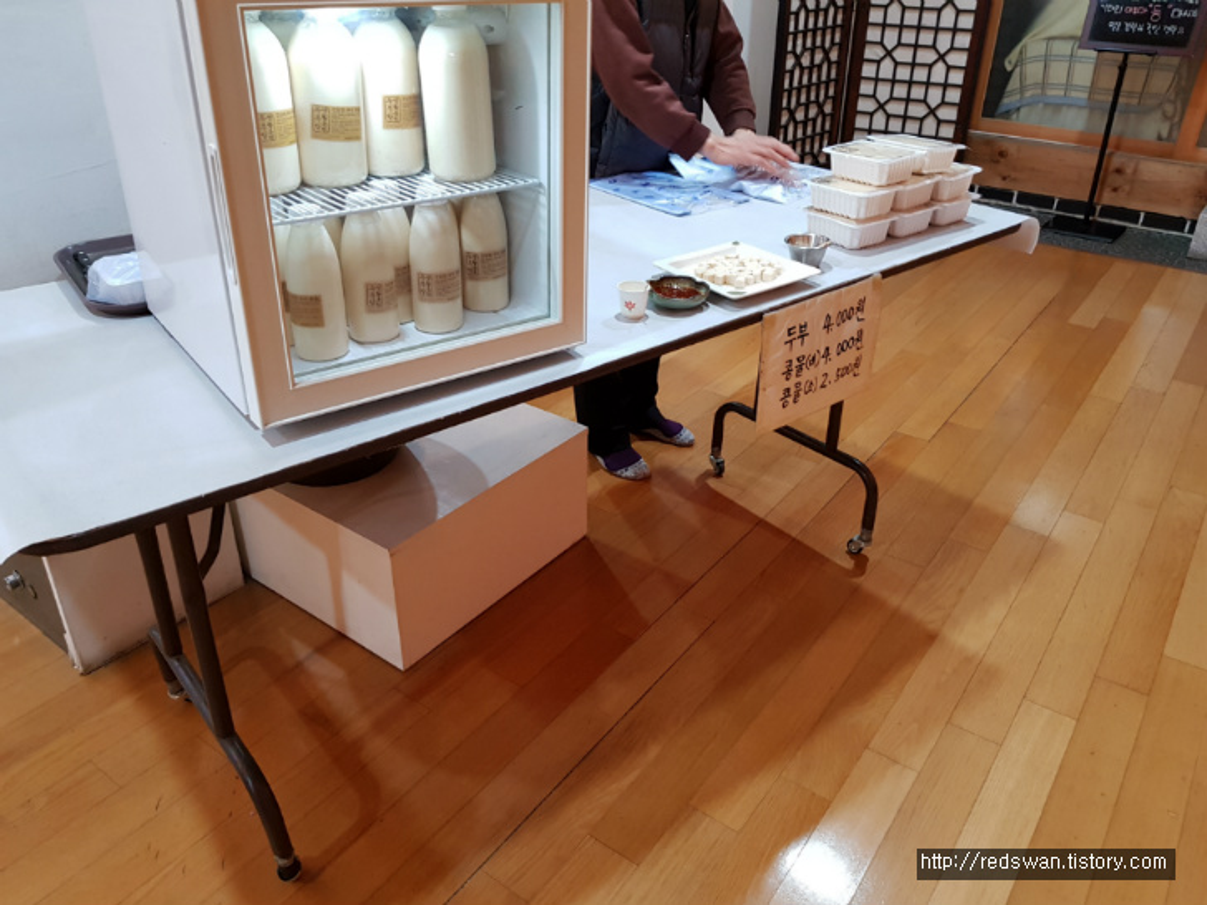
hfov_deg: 67.3
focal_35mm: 26
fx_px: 907
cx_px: 604
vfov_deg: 53.1
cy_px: 452
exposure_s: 1/30
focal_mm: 4.2
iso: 160
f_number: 1.7
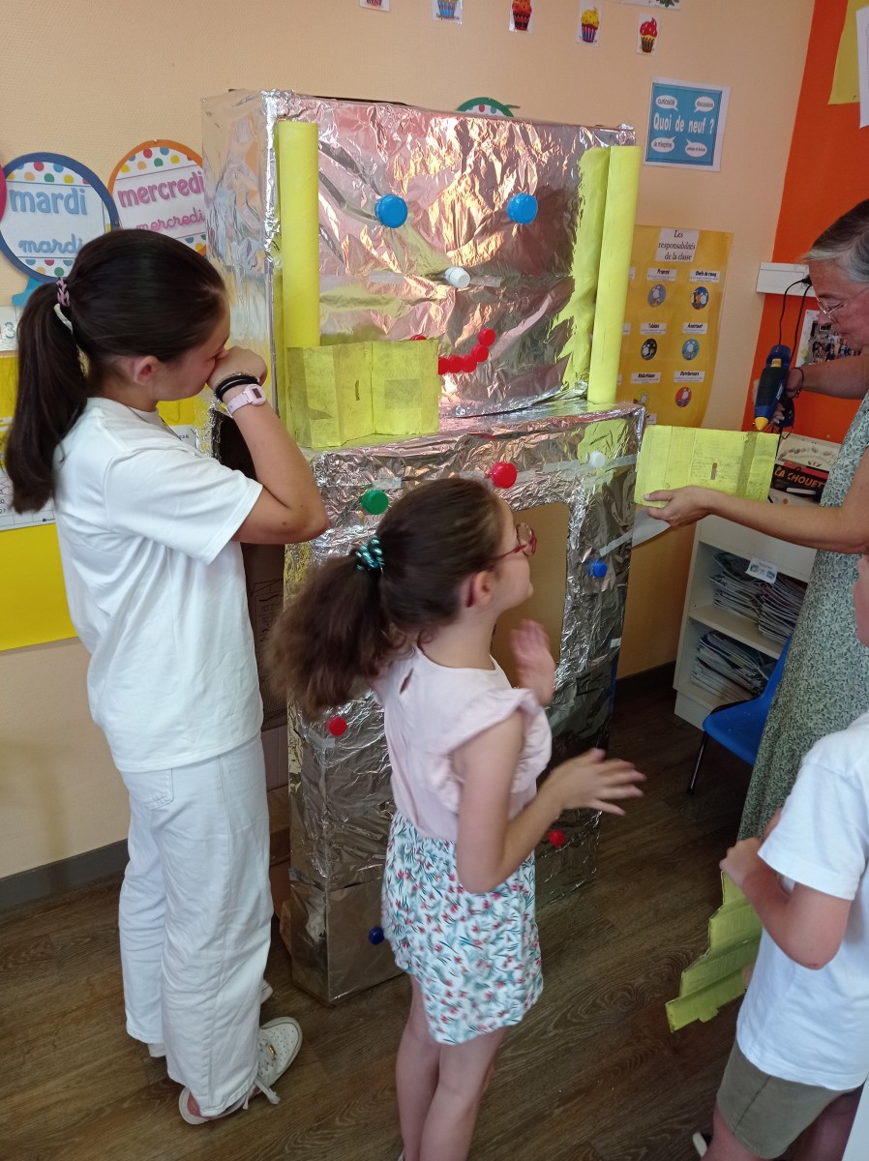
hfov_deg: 49.7
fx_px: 939
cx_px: 434
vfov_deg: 63.5
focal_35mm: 28
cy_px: 580
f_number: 1.79
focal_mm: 4.74
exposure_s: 1/50
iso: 114
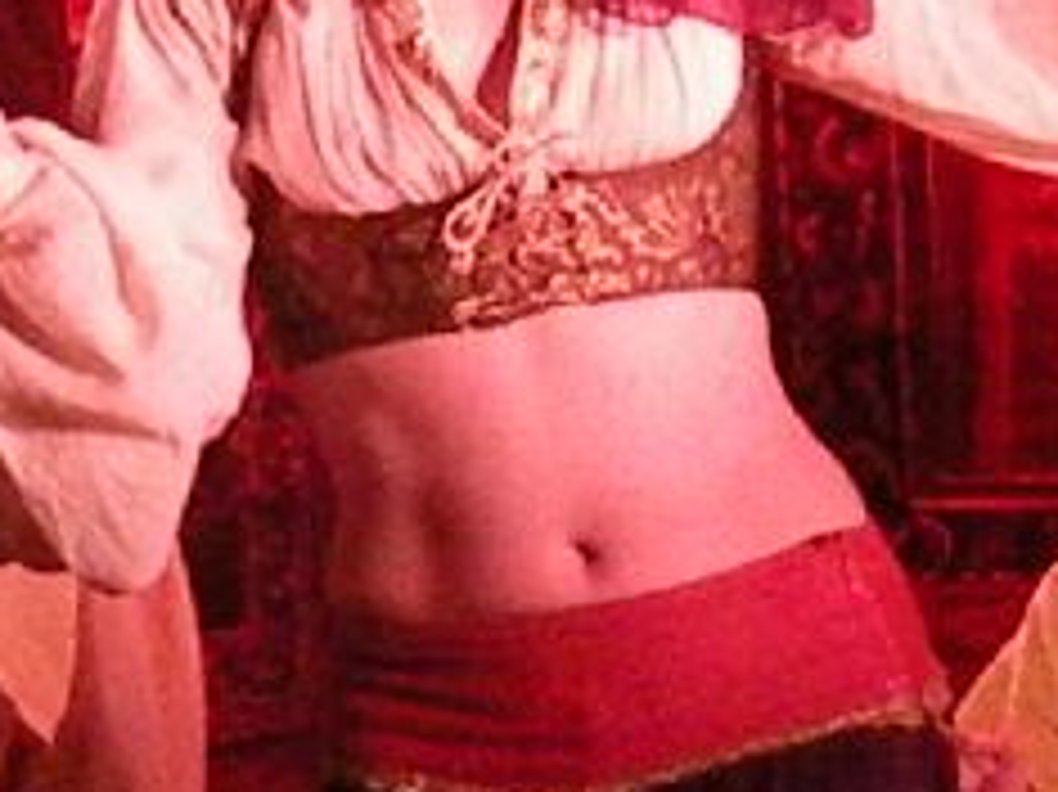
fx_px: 11425
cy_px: 225
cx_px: 59
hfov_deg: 5.3
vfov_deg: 4.0
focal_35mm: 374
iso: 3200
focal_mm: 19.4
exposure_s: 1/125
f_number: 5
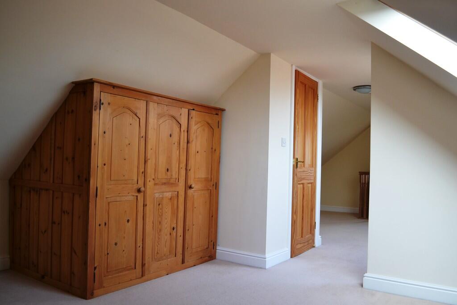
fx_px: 381
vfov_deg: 43.6
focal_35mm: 30
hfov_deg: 61.9
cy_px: 152
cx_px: 228
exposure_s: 1/60
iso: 400
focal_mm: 20
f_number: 4
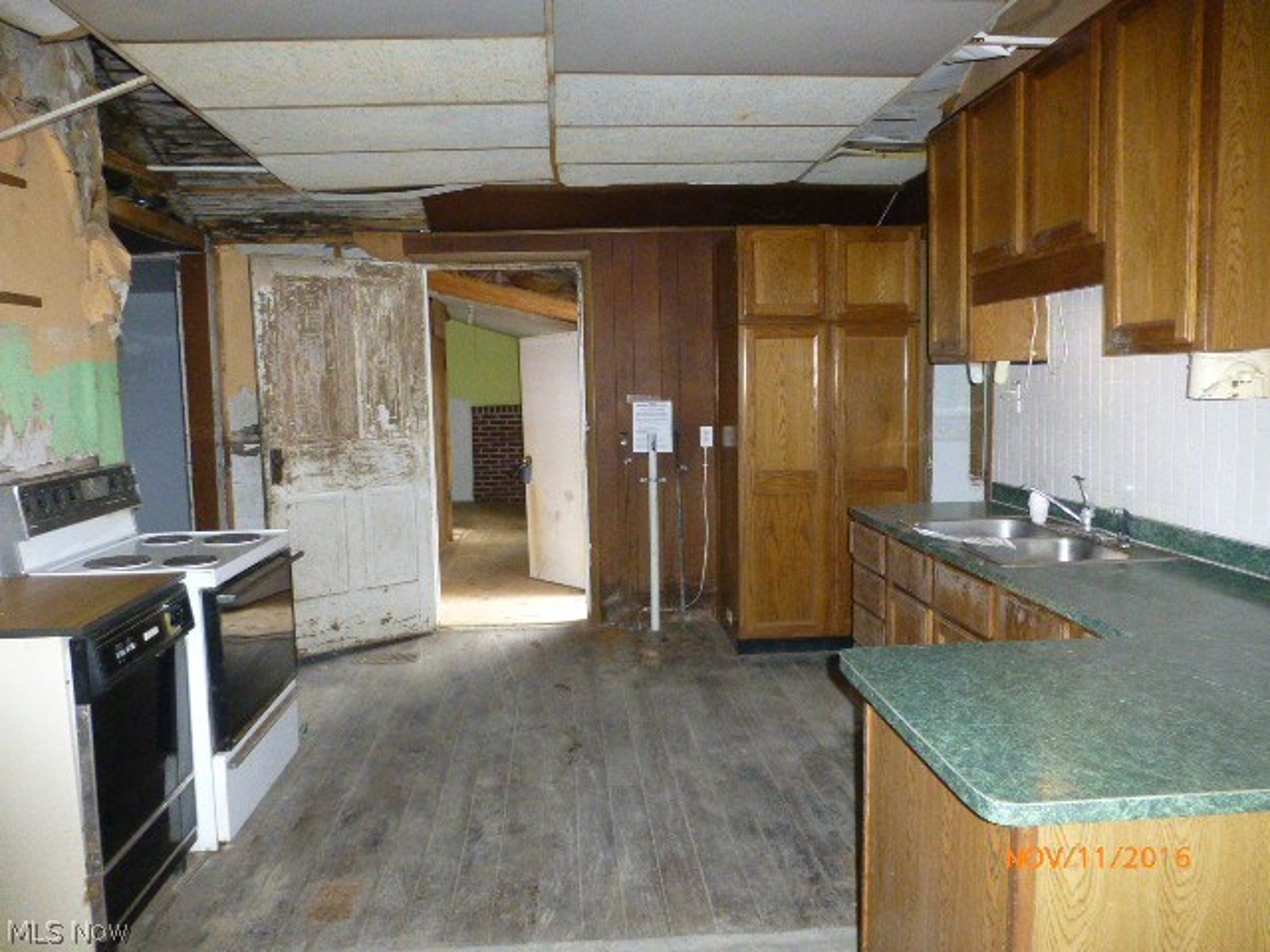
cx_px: 635
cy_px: 476
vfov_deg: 56.8
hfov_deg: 71.6
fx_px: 881
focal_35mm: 24
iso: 800
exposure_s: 1/250
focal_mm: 4.3
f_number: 3.3
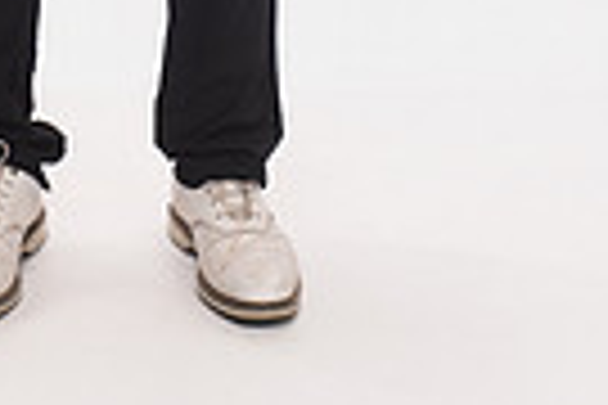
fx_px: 2482
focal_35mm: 147
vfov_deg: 8.6
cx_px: 36
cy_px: -536
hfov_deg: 13.8
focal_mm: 44
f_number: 5.6
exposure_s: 1/320
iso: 250
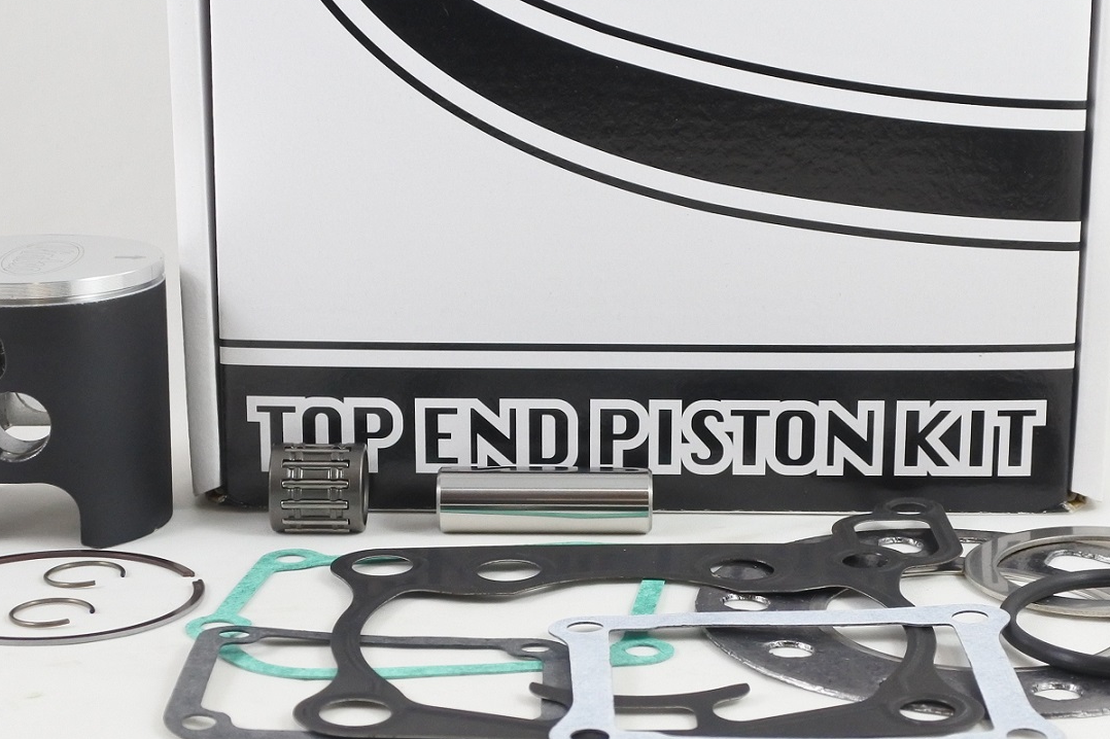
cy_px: 318
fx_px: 1942
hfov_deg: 31.8
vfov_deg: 21.5
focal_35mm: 63
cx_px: 469
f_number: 4
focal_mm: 14.3
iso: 640
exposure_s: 1/125
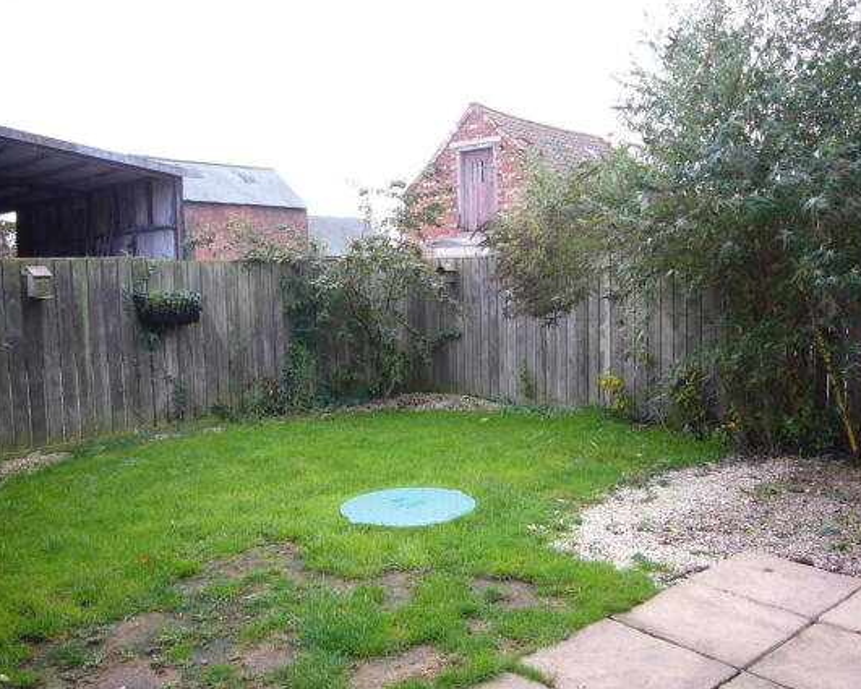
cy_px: 344
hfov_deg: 58.7
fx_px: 765
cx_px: 414
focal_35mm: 30
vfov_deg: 48.5
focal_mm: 4.6
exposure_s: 1/80
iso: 80
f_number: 2.8
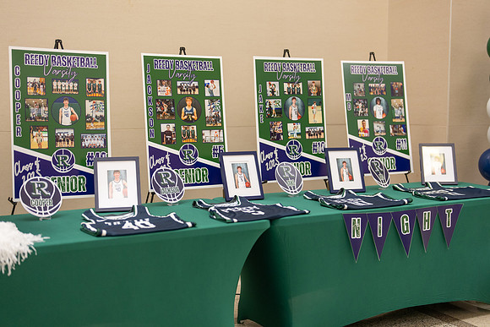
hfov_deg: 39.6
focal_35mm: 50
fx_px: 681
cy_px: 164
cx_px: 245
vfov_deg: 27.0
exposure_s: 1/320
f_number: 1.2
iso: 1000
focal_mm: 50
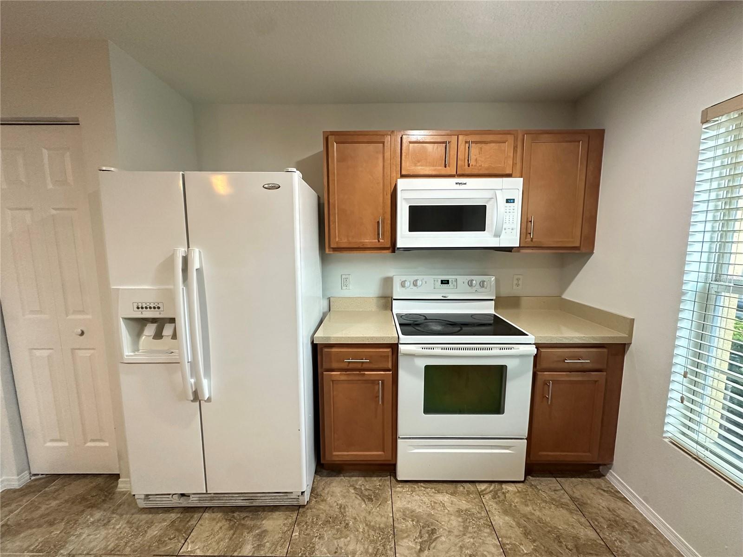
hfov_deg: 102.1
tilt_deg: -7.2
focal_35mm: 14
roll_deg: +0.0
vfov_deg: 85.7
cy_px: 278
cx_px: 372
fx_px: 300
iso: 500
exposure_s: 1/60
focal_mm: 2.22
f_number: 2.2
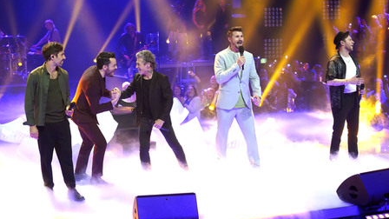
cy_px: 101
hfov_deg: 27.5
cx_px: 195
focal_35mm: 77
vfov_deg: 15.7
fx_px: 794
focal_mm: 73
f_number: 5
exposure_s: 1/160
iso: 3200
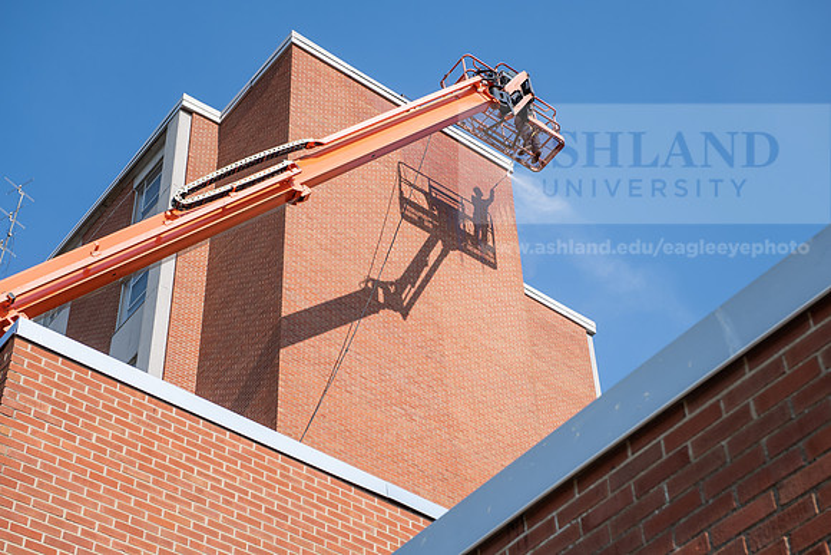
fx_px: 1431
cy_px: 278
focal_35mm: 62
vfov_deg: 21.9
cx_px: 416
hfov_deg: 32.4
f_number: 7.1
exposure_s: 1/640
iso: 200
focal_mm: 62
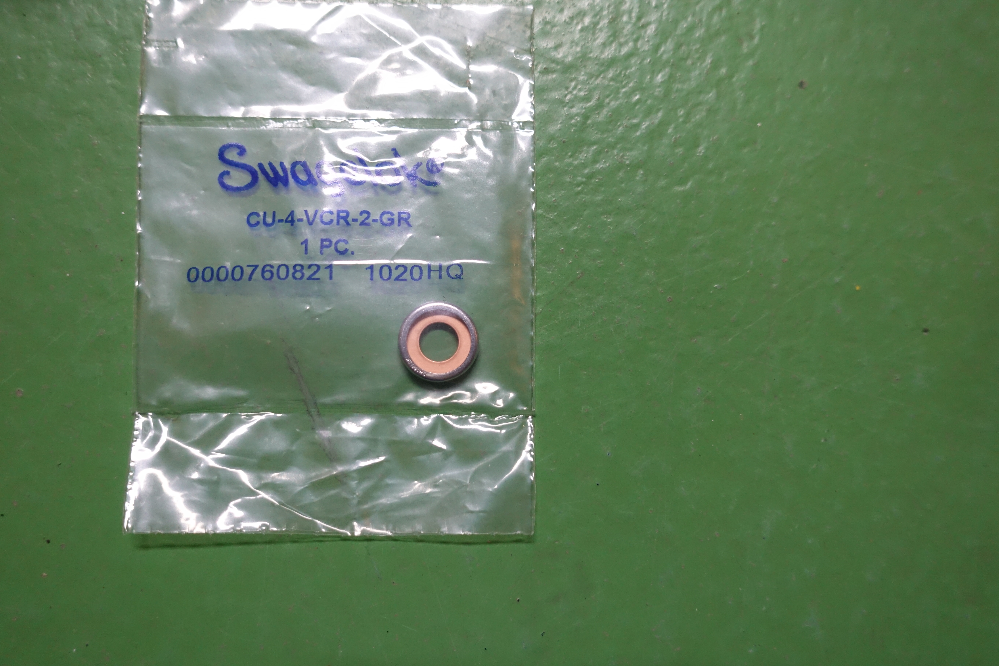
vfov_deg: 40.0
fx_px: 916
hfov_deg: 57.2
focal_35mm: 33
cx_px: 500
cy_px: 333
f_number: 2.8
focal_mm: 12.2
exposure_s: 1/40
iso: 640
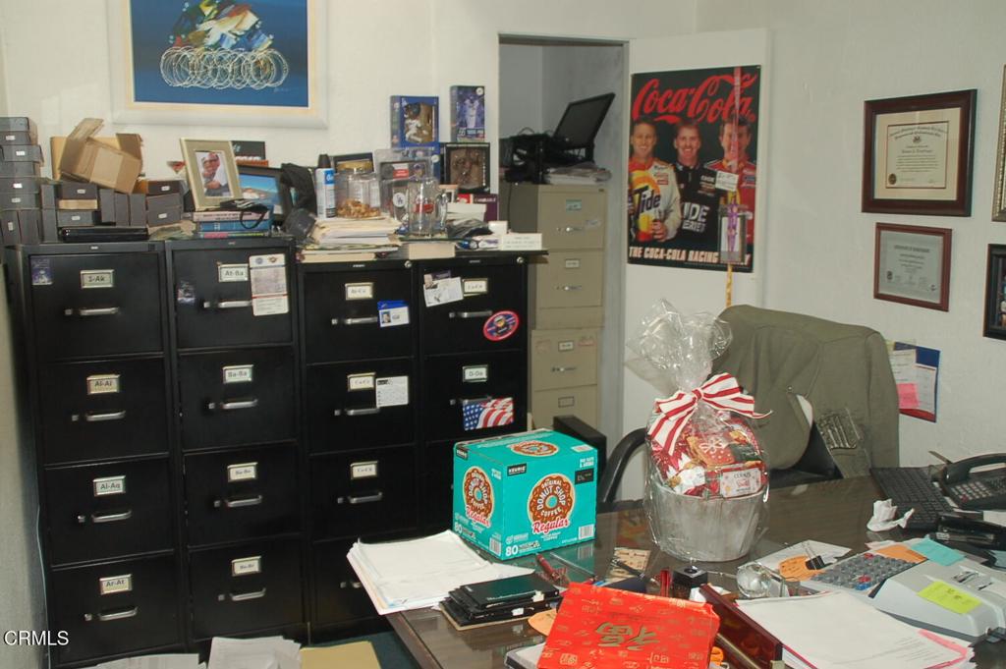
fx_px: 1047
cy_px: 334
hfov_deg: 51.3
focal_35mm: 38
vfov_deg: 35.4
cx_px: 503
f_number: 4
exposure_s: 1/60
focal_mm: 25
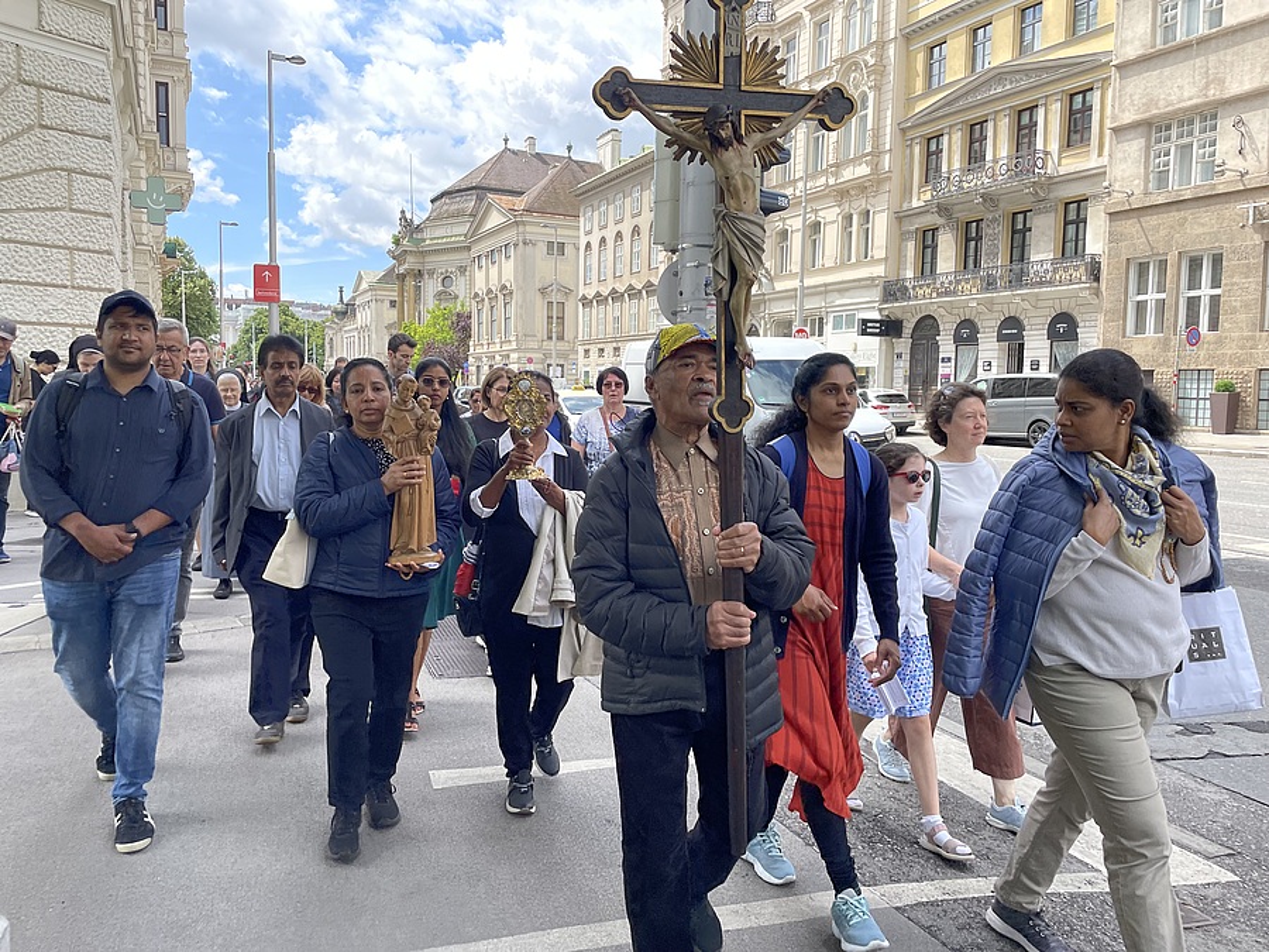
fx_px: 953
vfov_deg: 53.1
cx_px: 634
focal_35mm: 26
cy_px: 476
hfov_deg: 67.3
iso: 32
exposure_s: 1/1092
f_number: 1.6
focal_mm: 4.2
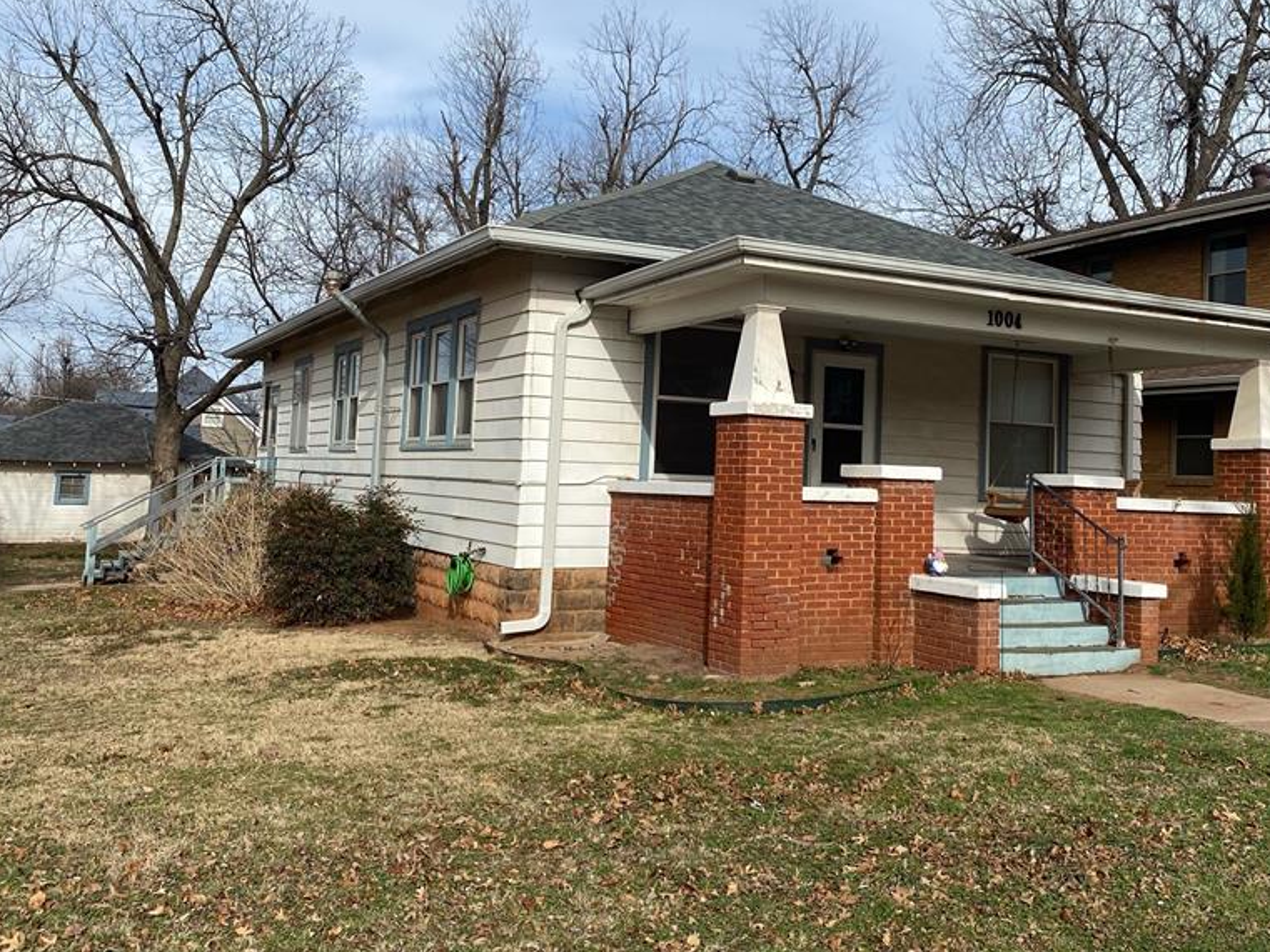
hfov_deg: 52.4
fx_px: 1284
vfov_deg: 40.6
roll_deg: -2.5
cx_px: 733
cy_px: 393
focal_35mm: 35
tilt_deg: +3.2
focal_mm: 4.25
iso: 32
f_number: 1.8
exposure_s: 1/2817
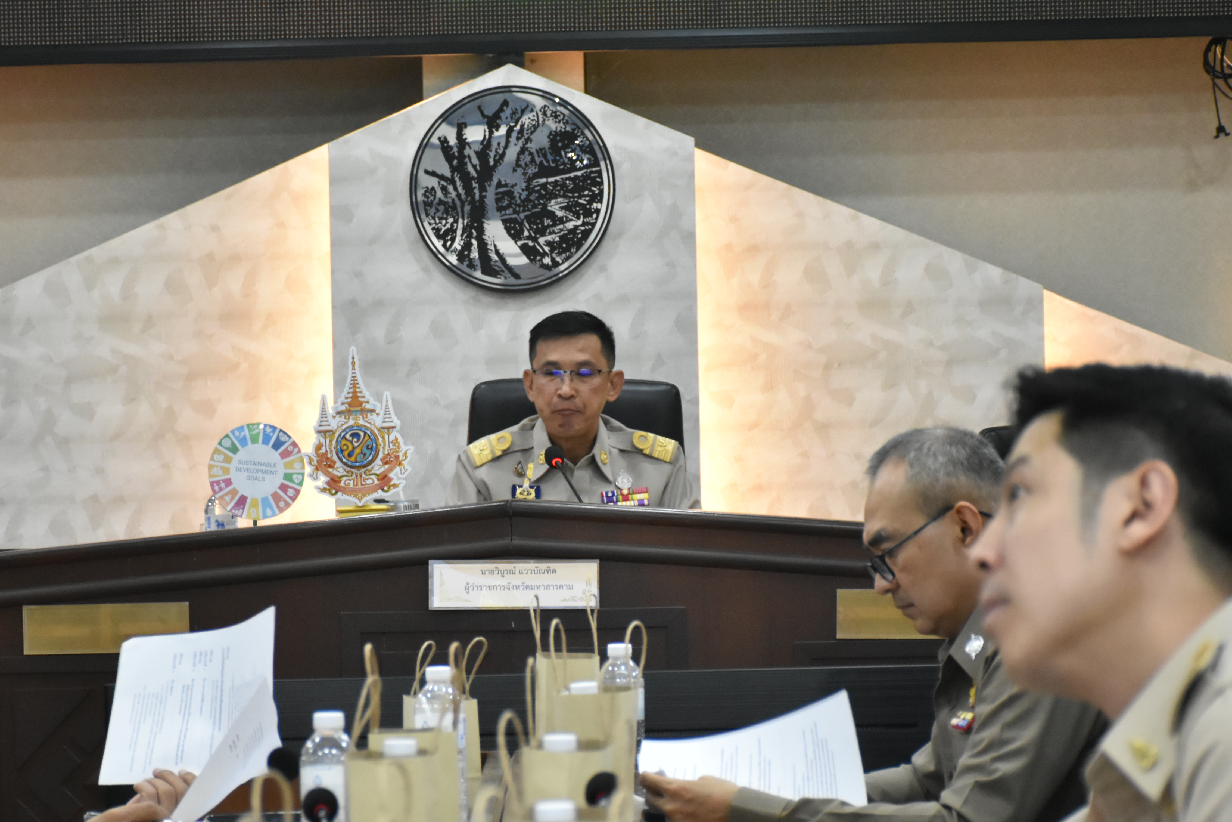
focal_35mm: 139
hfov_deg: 14.8
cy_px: 519
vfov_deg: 9.9
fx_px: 4757
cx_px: 542
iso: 3200
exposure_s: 1/80
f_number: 5
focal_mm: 70
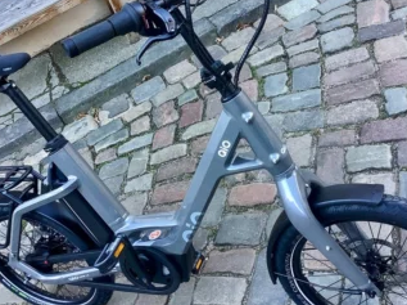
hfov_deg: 40.5
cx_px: 207
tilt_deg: -40.5
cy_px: 143
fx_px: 552
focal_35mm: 47
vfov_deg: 30.8
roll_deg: +27.5
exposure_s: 1/60
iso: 100
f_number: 2.4
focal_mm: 3.3
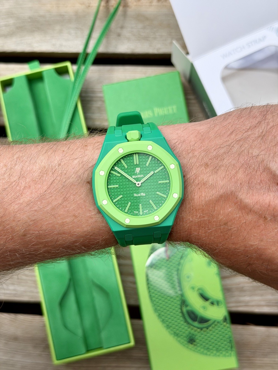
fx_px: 514
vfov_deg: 39.7
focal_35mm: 48
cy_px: 185
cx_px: 139
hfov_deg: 30.3
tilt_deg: -79.6
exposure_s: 1/1185
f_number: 1.78
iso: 64
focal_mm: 6.76
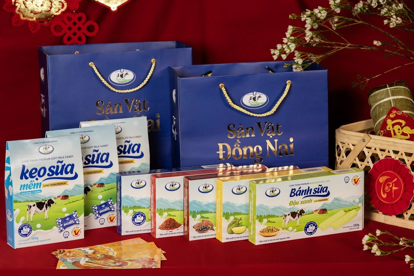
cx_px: 207
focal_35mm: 90
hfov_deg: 22.6
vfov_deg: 15.2
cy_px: 138
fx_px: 1035
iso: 400
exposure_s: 1/60
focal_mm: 90
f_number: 8
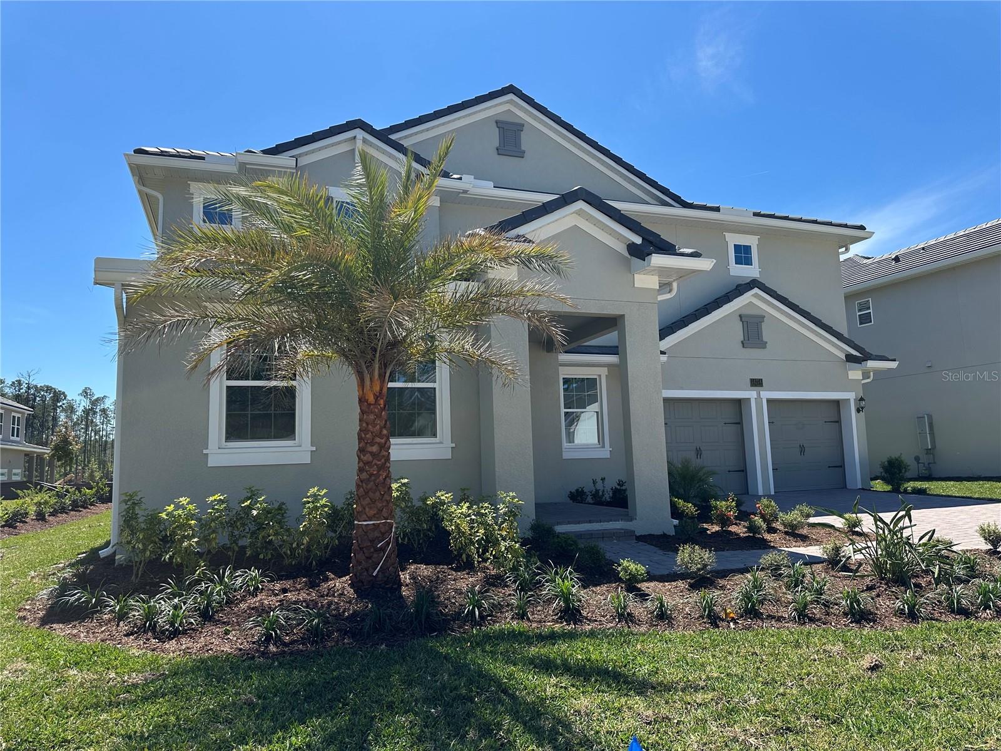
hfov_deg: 71.6
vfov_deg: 56.8
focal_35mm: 24
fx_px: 694
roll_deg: +1.4
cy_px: 376
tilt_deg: +7.7
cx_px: 500
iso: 80
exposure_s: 1/3155
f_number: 1.78
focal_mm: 6.86
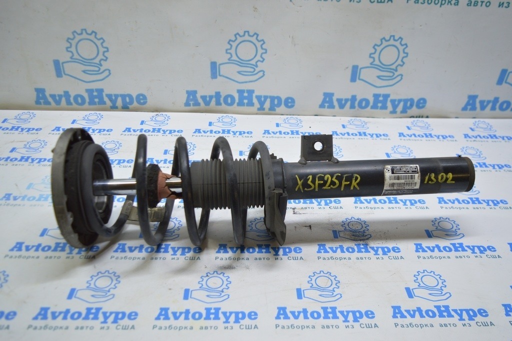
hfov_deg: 57.3
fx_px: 469
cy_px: 170
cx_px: 256
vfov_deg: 39.9
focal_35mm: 33
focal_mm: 22
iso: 400
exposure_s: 1/60
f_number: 3.8
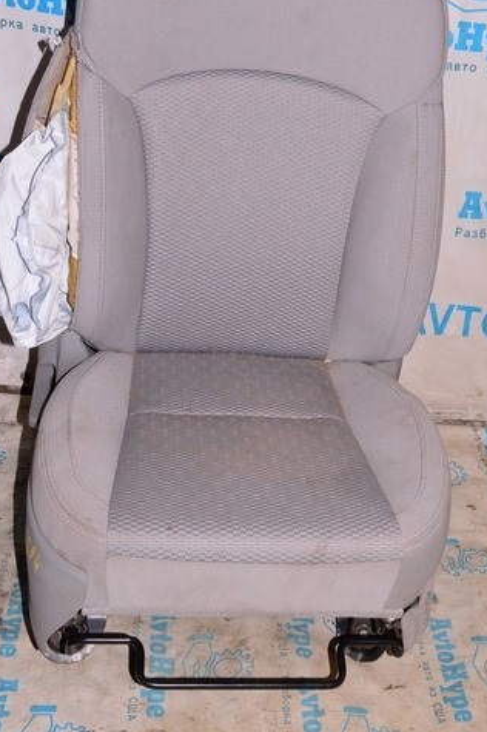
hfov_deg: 24.2
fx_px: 1134
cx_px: 303
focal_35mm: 56
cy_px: 216
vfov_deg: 35.3
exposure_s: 1/200
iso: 1600
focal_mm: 23
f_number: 8
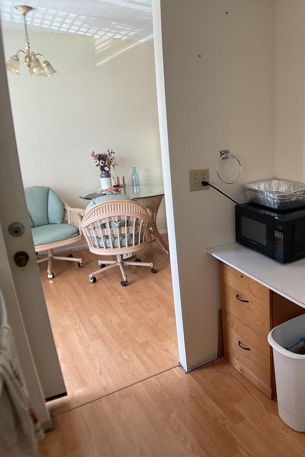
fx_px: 521
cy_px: 226
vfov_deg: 47.4
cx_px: 269
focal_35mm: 41
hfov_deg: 31.3
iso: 64
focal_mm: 3
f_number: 1.8
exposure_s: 1/60
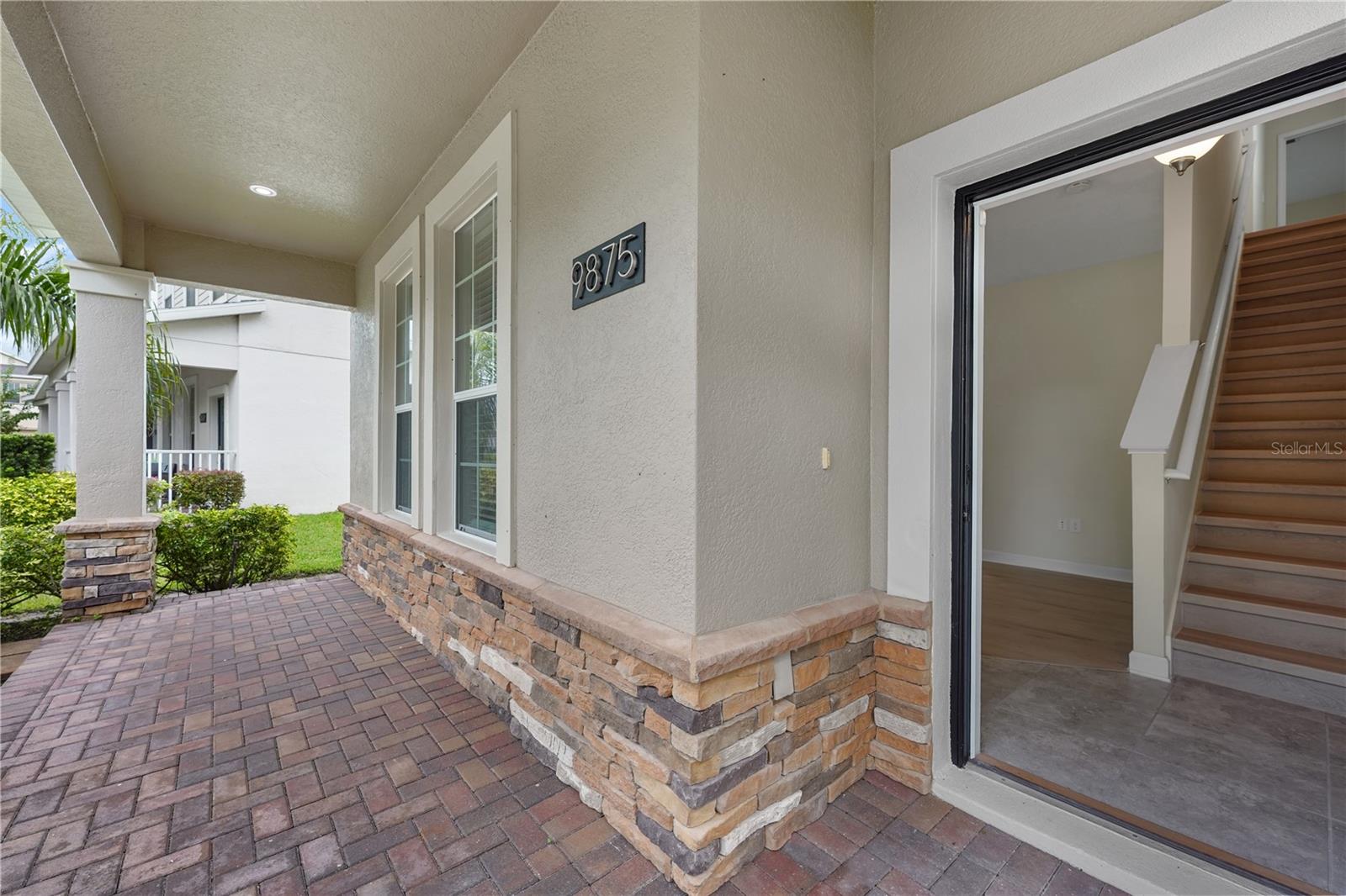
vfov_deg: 81.2
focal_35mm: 14
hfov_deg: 104.3
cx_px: 673
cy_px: 448
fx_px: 523
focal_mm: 14
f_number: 5.6
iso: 250
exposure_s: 1/13
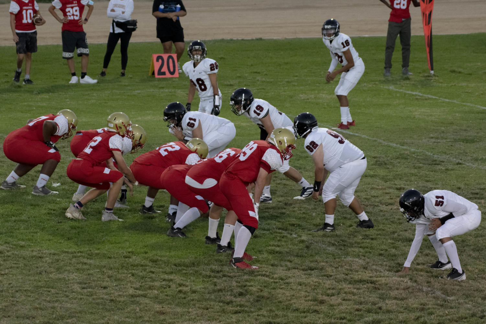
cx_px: 243
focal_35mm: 315
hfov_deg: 6.5
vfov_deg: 4.4
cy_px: 162
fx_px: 4253
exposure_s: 1/400
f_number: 5.6
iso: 1600
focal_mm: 210
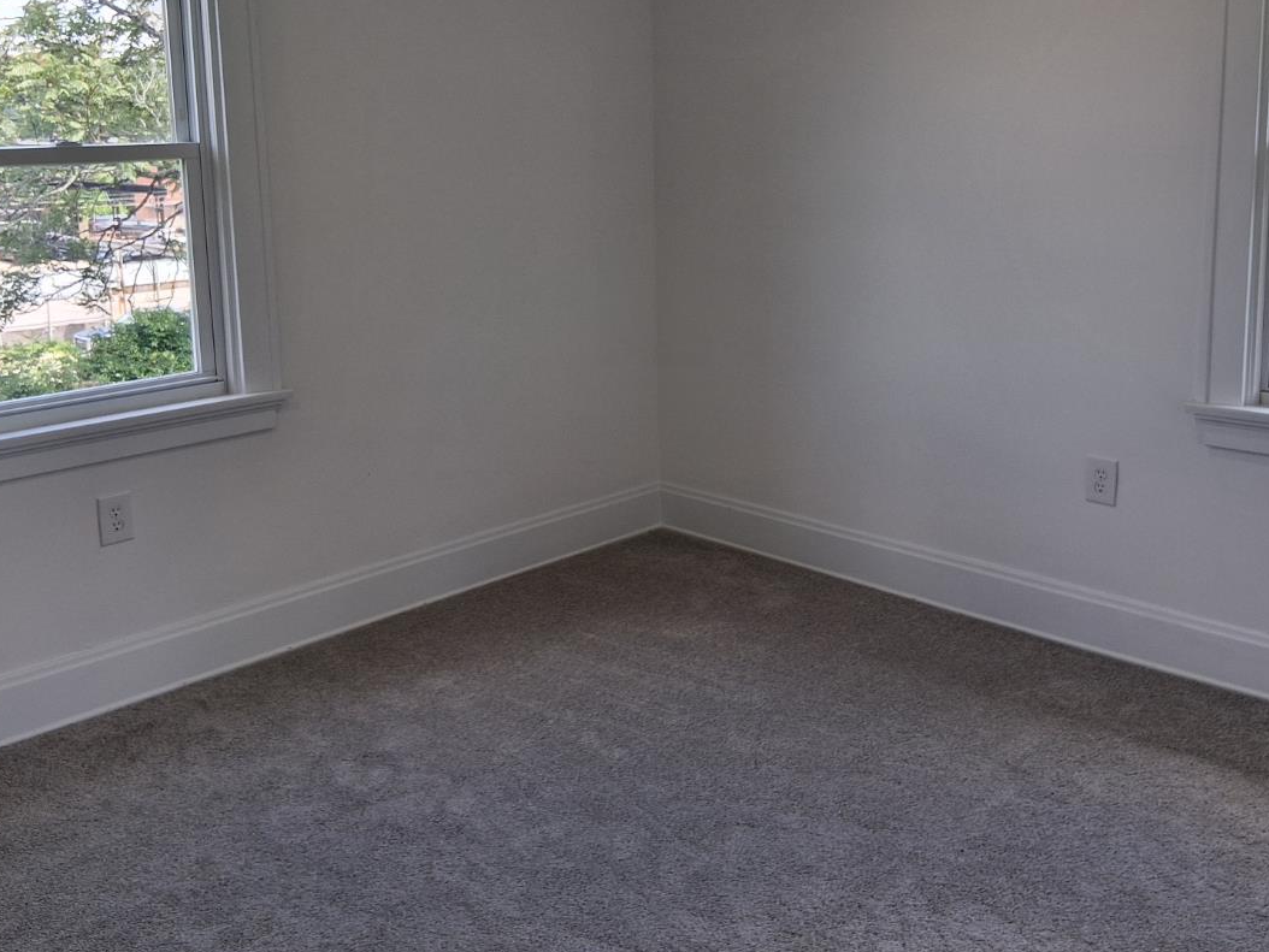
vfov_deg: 38.3
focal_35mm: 37
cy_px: 327
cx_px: 655
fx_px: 1357
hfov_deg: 50.1
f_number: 1.8
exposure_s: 1/120
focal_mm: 3.98
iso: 40
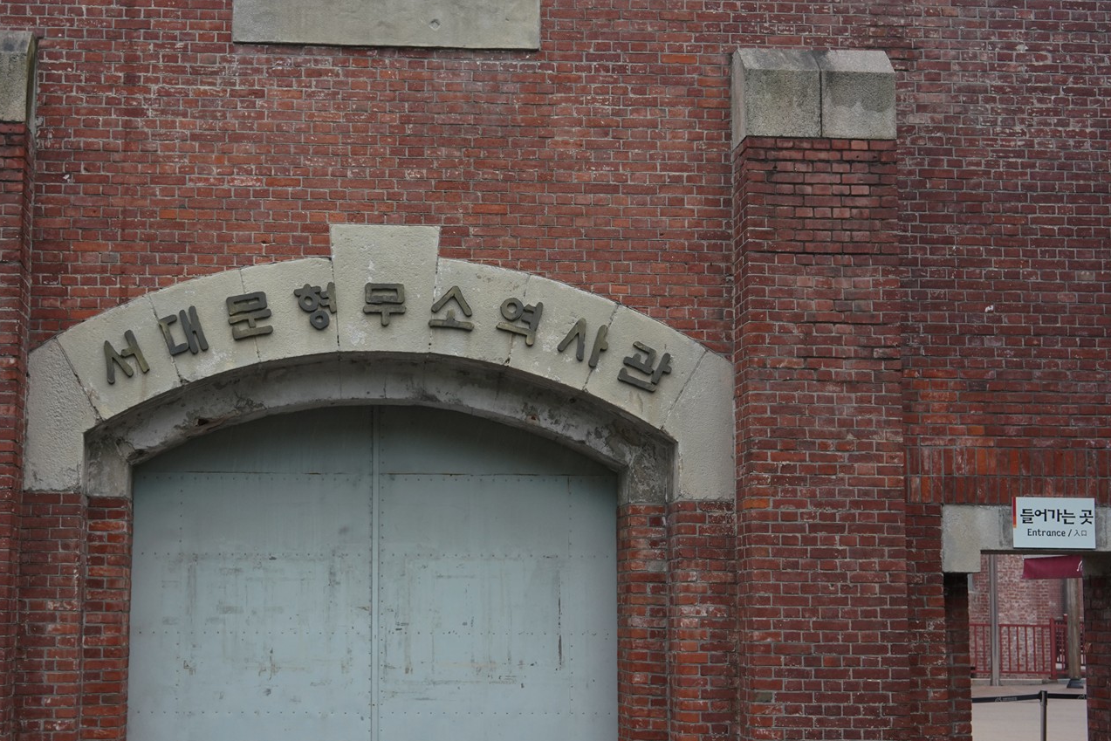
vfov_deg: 24.6
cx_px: 415
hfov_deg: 36.0
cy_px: 387
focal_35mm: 55
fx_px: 1697
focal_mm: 35
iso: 800
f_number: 9
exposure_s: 1/80
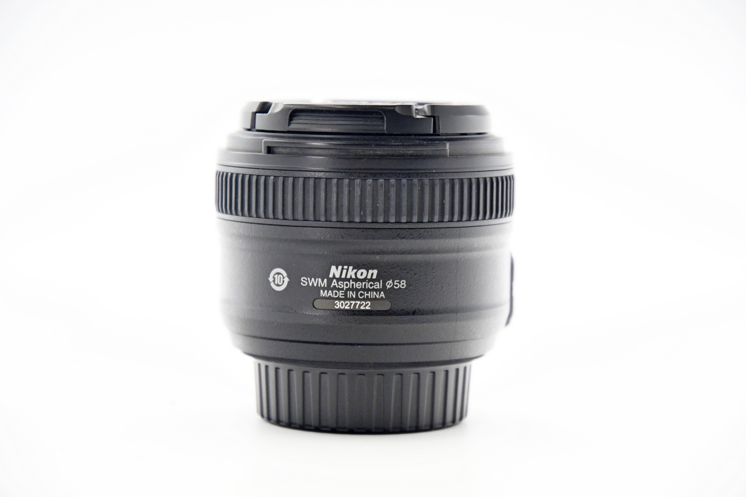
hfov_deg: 17.1
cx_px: 373
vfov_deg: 11.4
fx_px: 2486
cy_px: 248
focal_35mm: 120
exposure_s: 1/640
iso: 2000
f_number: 4
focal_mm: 80
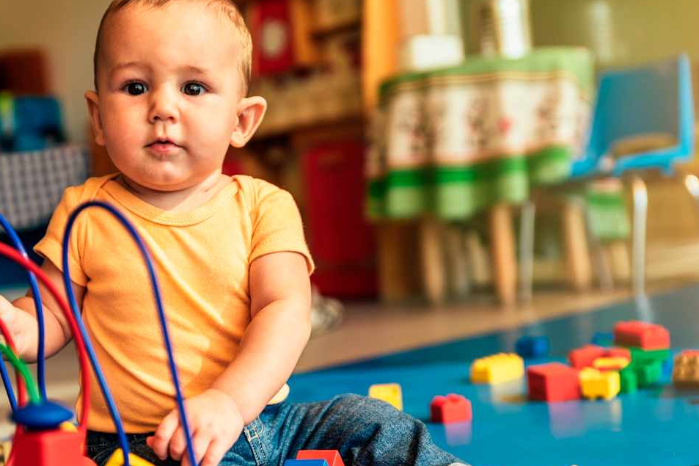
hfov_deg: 31.8
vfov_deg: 21.5
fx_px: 1223
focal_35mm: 63
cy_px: 265
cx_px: 289
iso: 320
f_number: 3.2
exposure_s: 1/320
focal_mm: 50
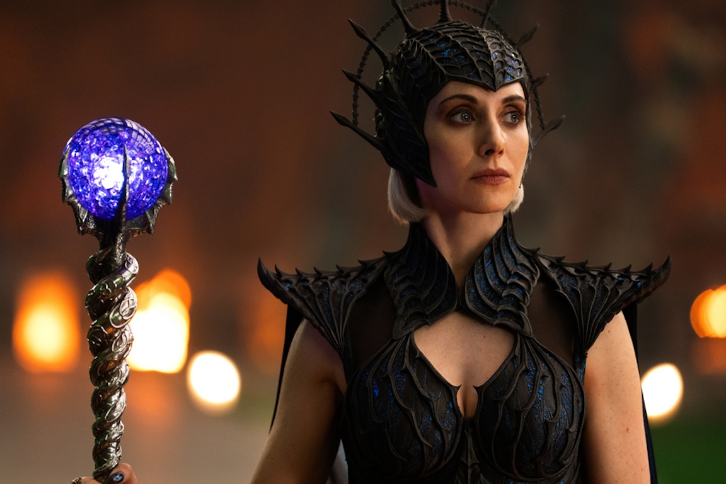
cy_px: 242
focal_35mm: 200
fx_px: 4033
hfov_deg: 10.3
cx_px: 363
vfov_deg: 6.9
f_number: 2.8
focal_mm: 200
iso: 2500
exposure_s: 1/160
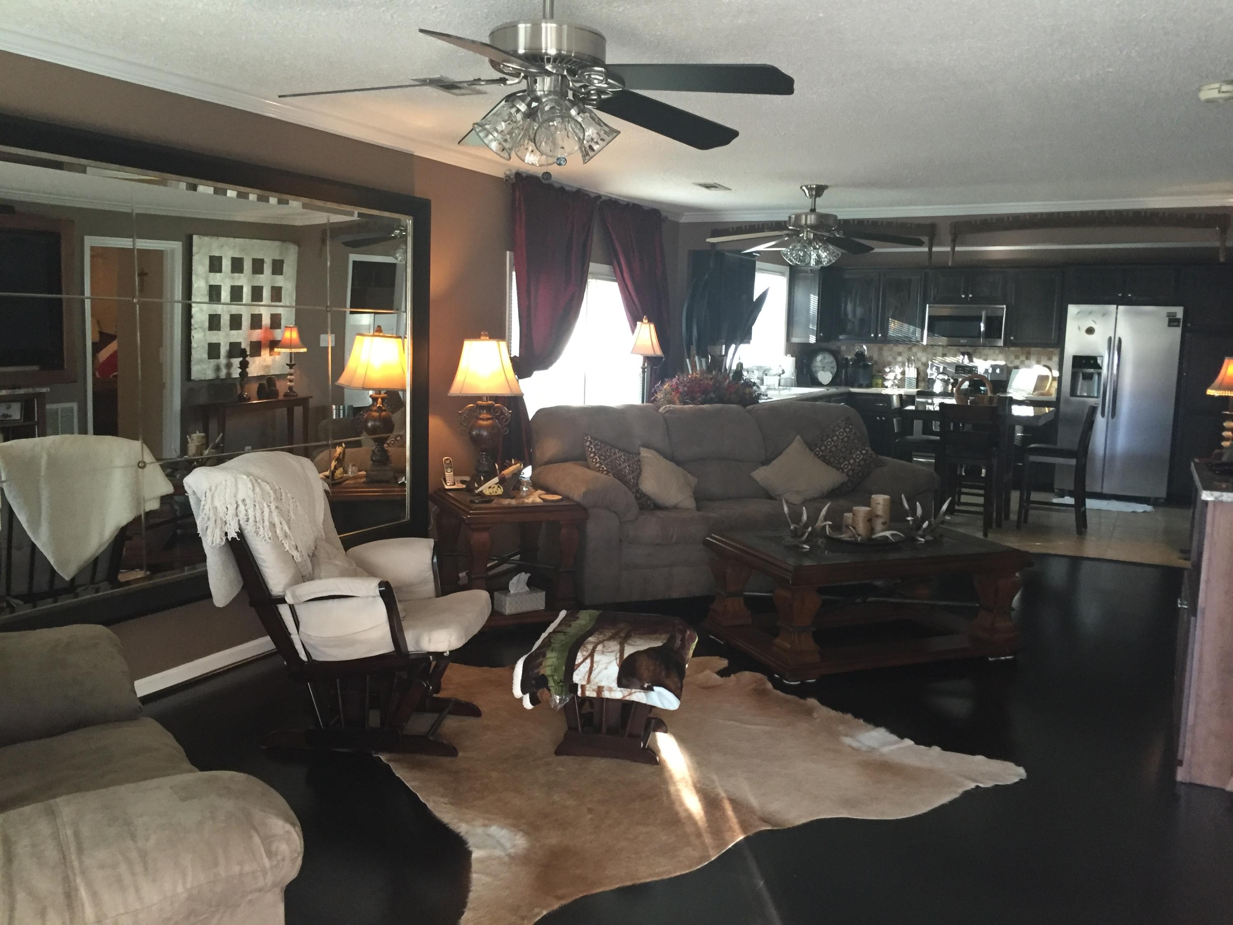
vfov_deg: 48.2
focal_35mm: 29
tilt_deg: -7.3
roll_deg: -1.1
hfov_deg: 61.7
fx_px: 1033
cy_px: 462
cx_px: 616
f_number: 2.2
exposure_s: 1/30
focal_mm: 4.15
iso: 160
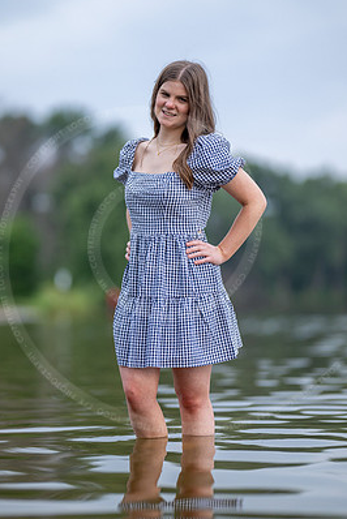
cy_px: 265
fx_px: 1385
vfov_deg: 21.2
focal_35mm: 96
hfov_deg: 14.3
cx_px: 172
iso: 500
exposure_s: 1/500
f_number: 1.2
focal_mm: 85
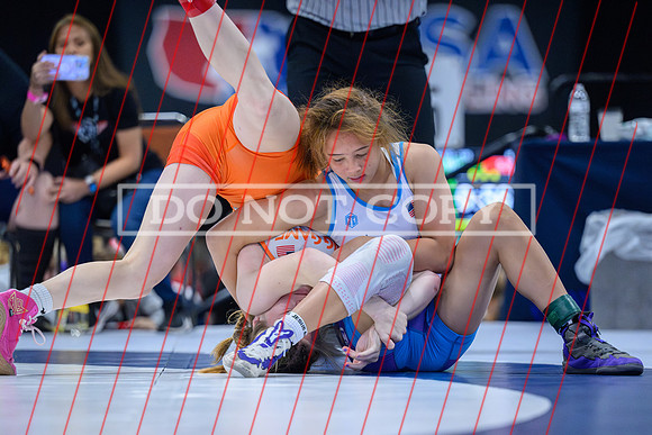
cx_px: 352
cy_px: 253
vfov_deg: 7.0
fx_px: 3541
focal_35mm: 196
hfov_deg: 10.5
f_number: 2.8
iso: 9000
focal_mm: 160
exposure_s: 1/800
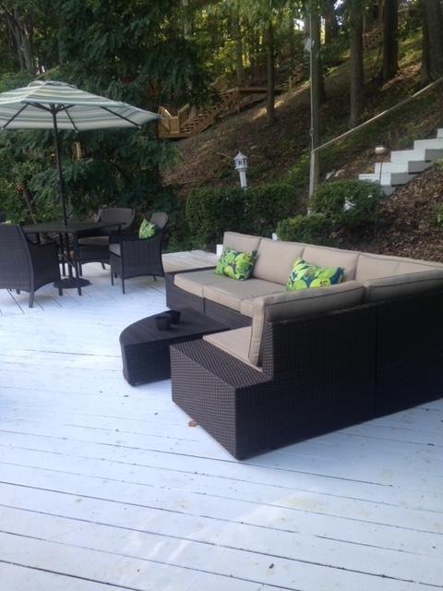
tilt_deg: -12.7
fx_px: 563
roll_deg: +1.4
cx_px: 222
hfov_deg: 42.9
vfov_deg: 55.4
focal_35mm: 33
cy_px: 296
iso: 50
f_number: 2.4
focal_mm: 4.12
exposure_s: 1/137
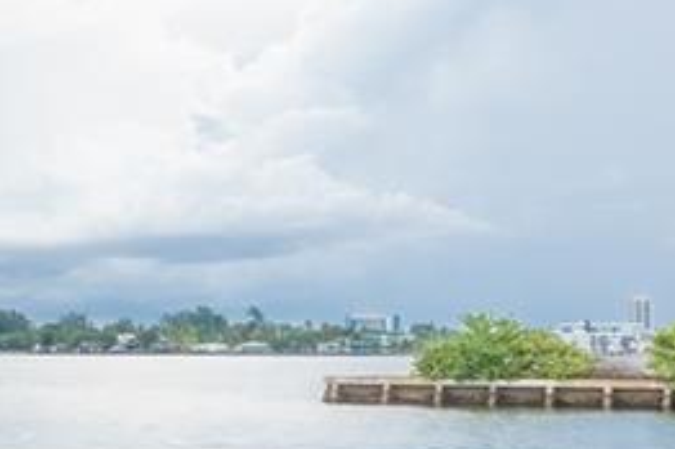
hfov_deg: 13.7
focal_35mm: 107
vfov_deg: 12.7
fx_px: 2005
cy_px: 292
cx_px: -953
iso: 100
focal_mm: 17.5
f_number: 11
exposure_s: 1/2000
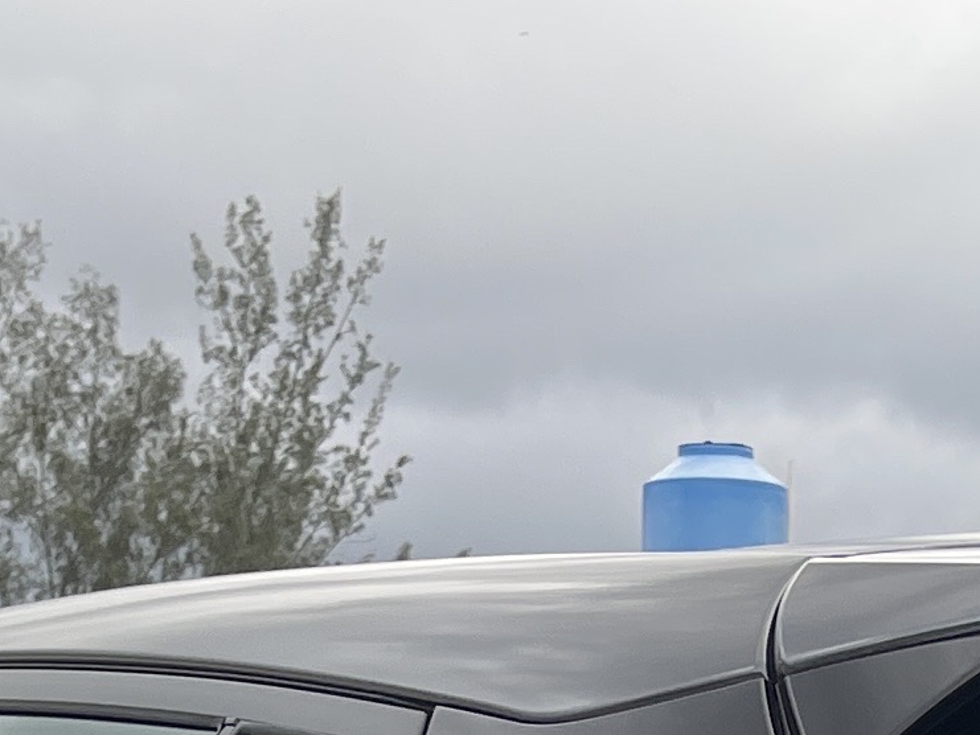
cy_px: 1859
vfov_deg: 9.5
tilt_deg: -10.9
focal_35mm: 136
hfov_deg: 14.3
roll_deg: -0.9
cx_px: 935
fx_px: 3851
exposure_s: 1/290
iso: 32
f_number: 1.6
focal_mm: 5.1
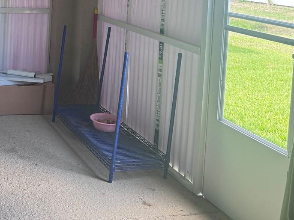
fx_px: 475
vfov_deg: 24.5
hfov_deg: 32.5
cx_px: 24
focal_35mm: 56
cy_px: -16
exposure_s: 1/60
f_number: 1.78
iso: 160
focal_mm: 6.76
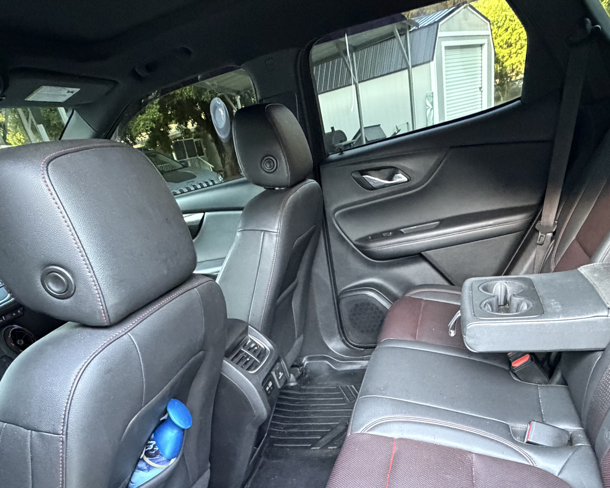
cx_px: 330
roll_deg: +12.0
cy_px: 396
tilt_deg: -29.6
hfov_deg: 68.0
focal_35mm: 25
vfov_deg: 52.8
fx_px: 451
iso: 1000
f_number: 2.2
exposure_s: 1/60
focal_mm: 2.22
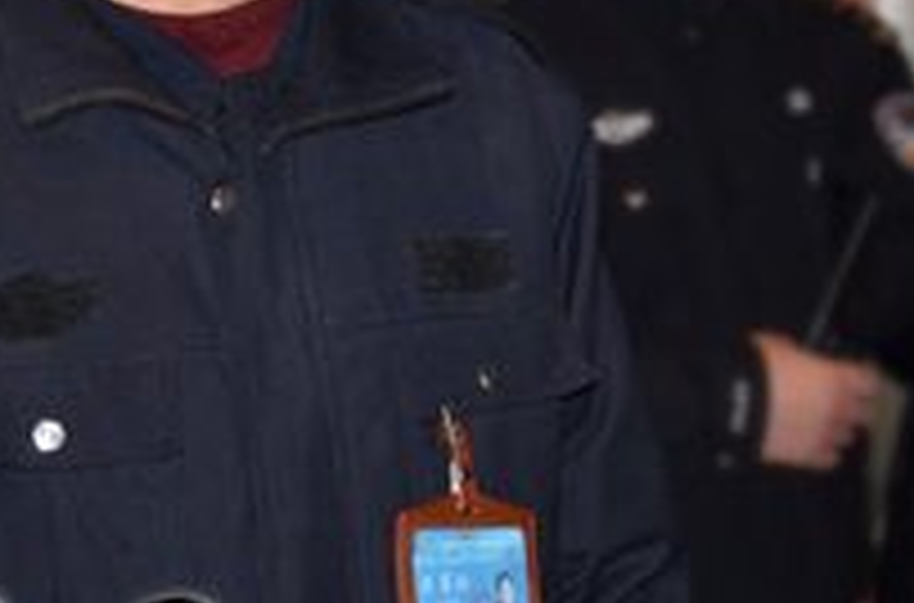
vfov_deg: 9.5
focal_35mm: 142
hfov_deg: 14.3
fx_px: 3603
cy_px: 63
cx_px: 846
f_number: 4.5
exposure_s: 1/60
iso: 800
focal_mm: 35
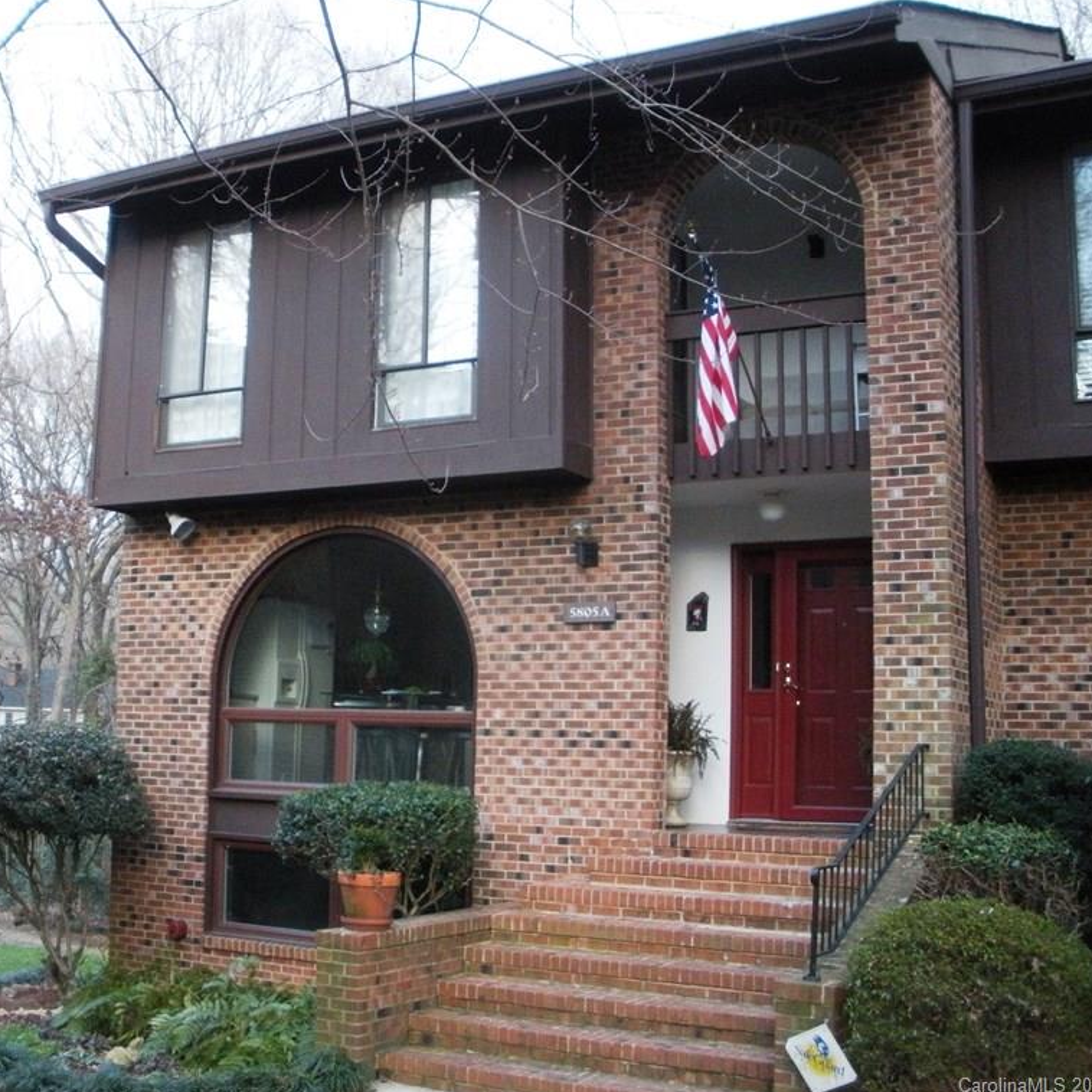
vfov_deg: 39.2
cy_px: 546
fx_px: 1535
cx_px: 386
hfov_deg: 38.8
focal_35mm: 43
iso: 400
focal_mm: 6.3
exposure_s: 1/54.1
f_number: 3.5
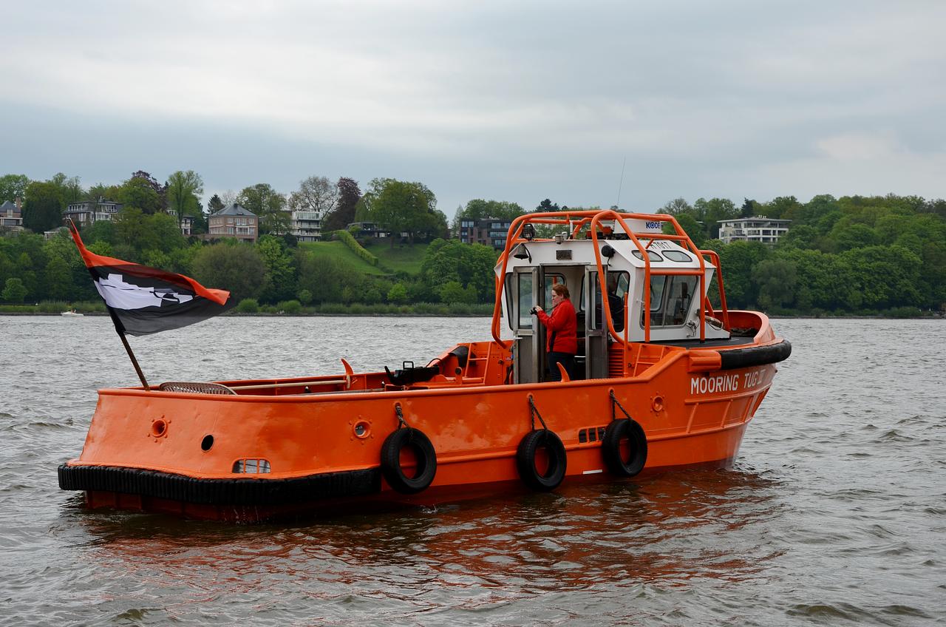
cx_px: 473
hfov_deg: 28.1
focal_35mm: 72
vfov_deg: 18.8
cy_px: 314
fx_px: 1888
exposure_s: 1/250
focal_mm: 48
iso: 140
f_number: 8
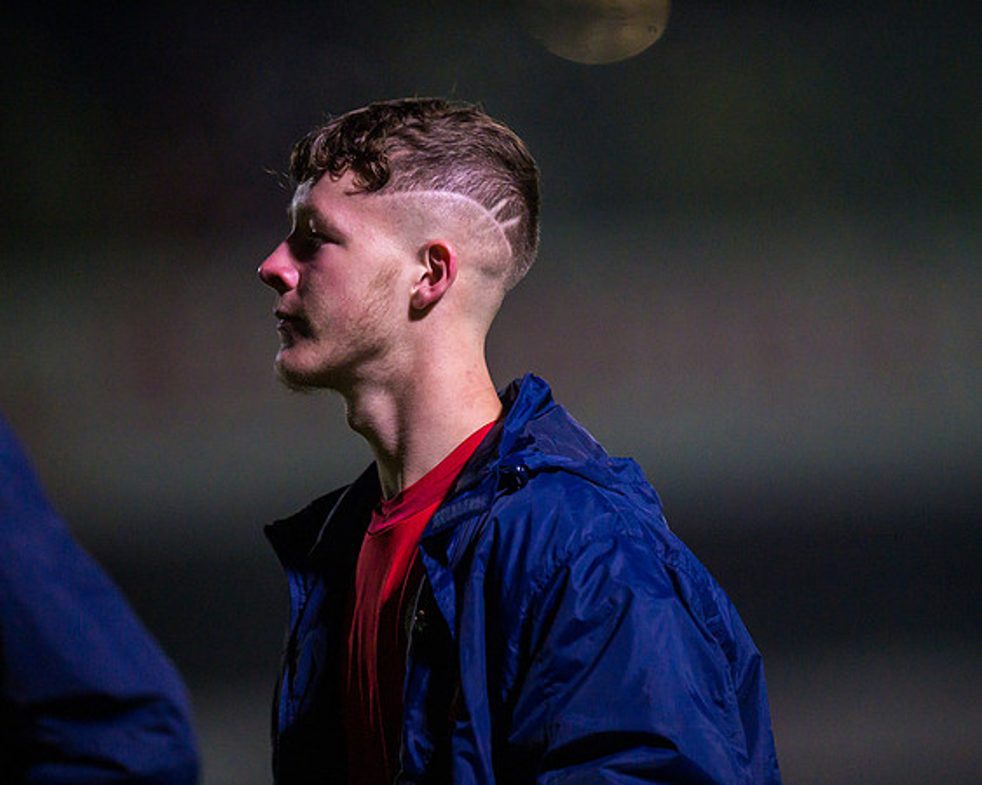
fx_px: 13104
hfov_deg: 4.3
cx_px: 503
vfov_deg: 3.4
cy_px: 392
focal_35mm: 451
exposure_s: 1/1000
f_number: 2.8
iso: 5000
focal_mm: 400
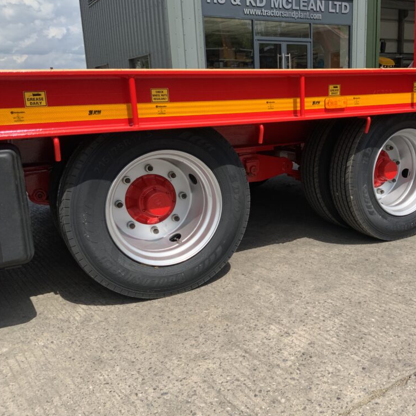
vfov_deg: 47.2
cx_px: 278
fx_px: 476
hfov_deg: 46.5
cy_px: 209
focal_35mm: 35
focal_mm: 3
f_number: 1.8
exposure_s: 1/1675
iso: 16
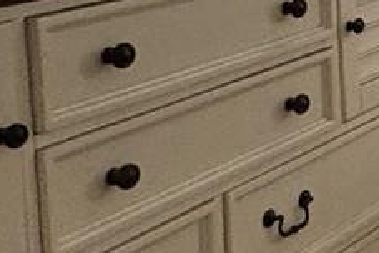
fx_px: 1074
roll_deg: +0.1
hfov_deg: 13.0
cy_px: -107
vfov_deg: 12.8
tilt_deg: -4.1
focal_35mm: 102
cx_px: 992
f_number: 2.2
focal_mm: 2.22
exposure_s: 1/60
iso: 640
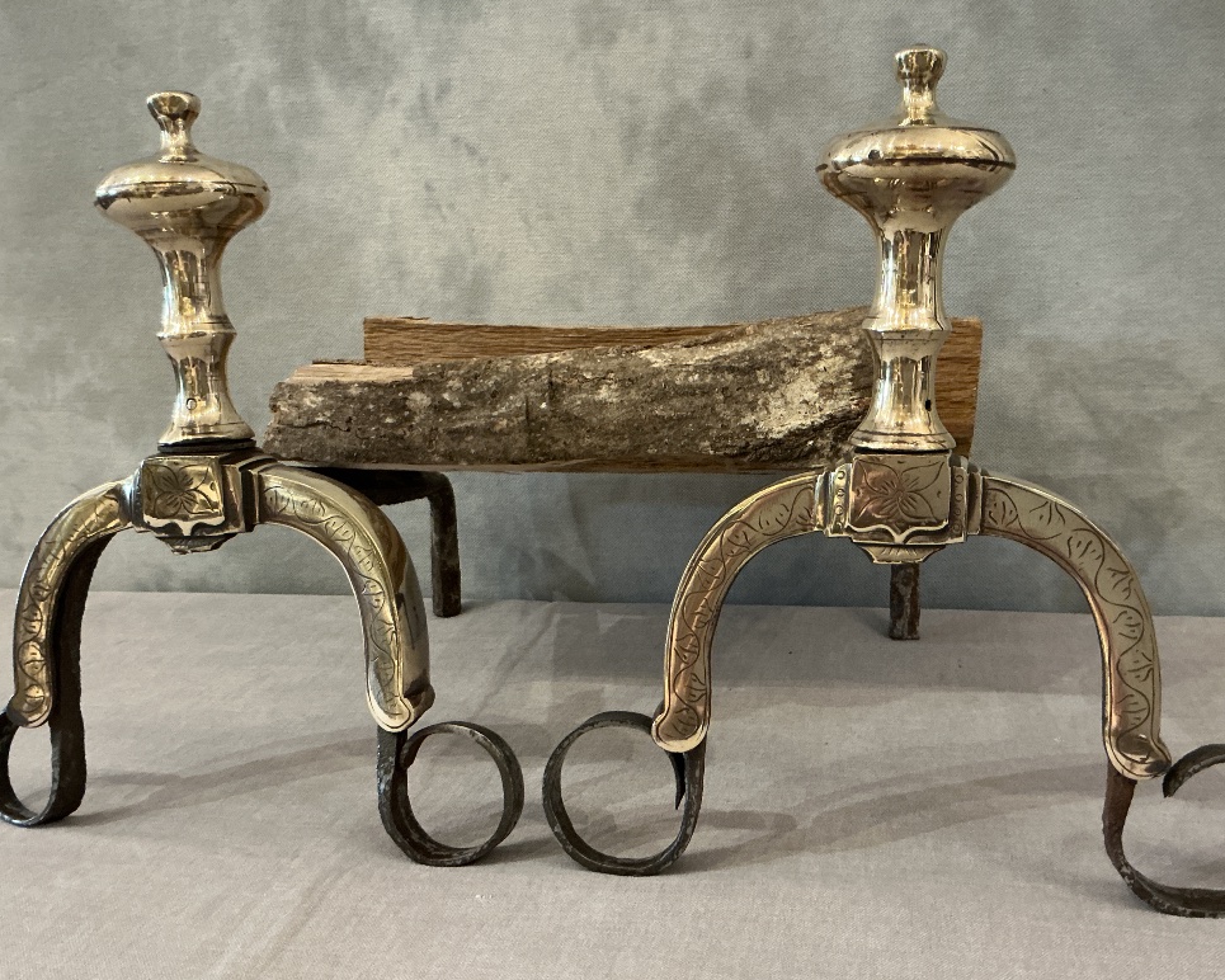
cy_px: 477
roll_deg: +2.8
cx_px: 659
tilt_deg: -12.3
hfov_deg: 52.8
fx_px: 1233
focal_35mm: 34
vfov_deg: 43.4
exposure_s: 1/33
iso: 250
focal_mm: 3
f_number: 1.8
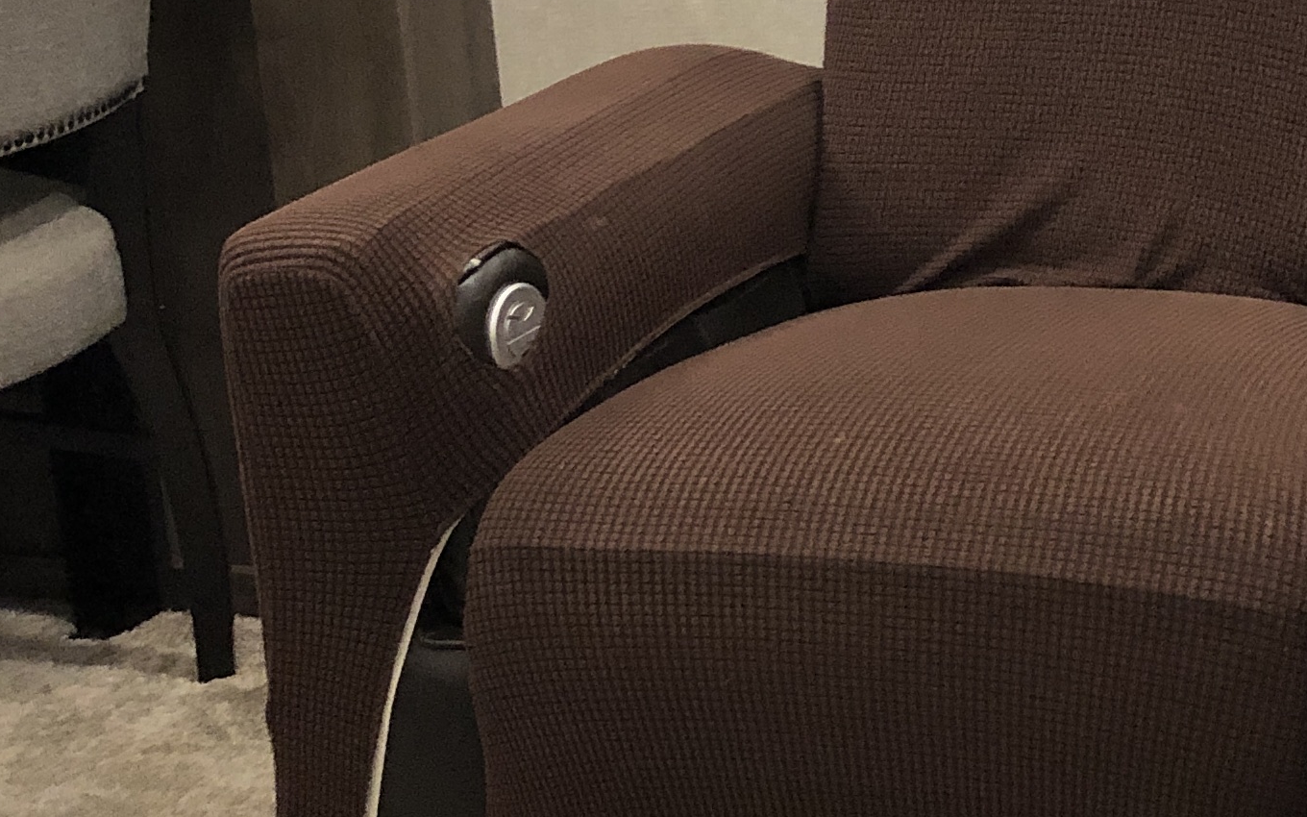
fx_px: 3135
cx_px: 1342
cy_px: -18
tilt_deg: -12.3
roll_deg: +2.6
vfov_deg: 14.6
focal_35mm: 88
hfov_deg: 22.5
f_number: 1.8
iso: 80
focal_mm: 3.99
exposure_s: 1/15
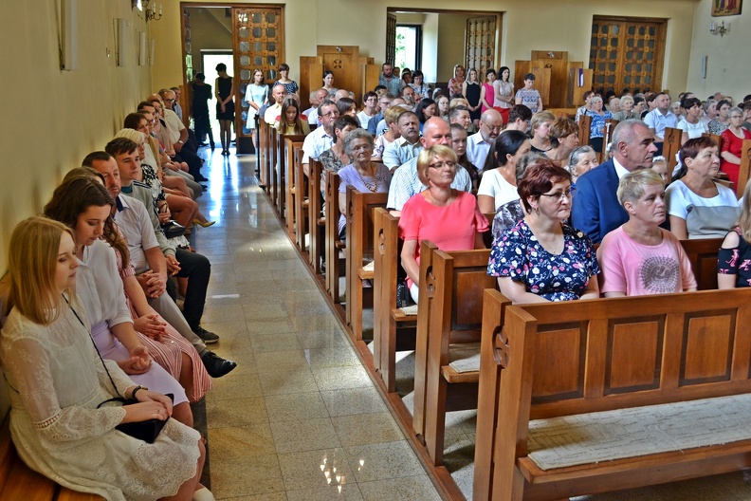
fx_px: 688
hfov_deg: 57.2
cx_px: 376
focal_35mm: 33
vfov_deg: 40.0
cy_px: 250
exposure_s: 1/25
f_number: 5
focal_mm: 22
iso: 400
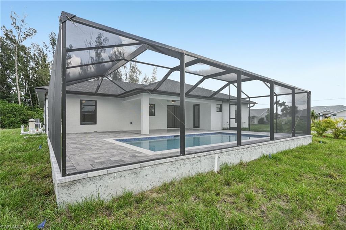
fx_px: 173
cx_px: 173
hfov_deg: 90.0
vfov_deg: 67.3
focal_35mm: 18
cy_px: 115
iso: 400
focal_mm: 18
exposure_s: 1/500
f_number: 8
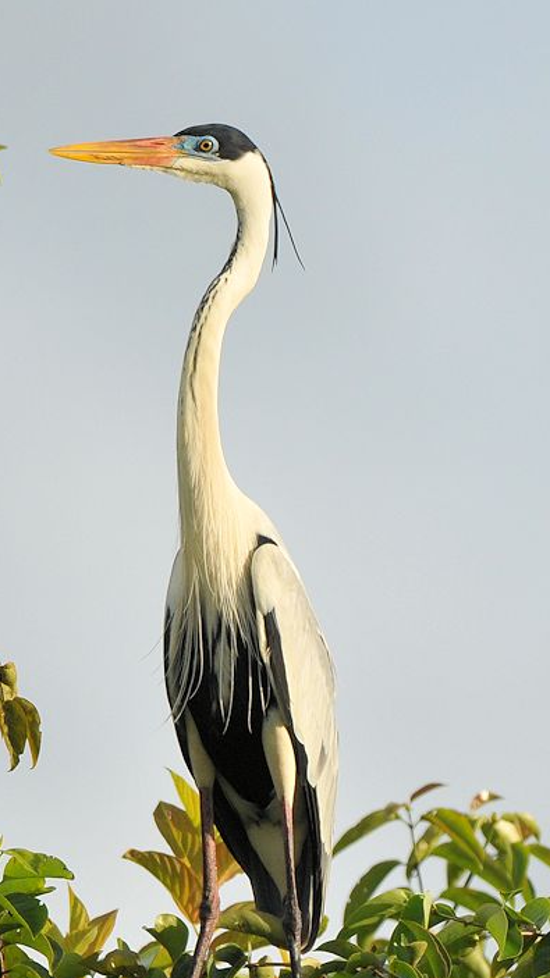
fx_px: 29711
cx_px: 134
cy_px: 598
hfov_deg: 1.1
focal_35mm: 1145
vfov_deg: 1.9
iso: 500
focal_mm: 500
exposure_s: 1/3200
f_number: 4
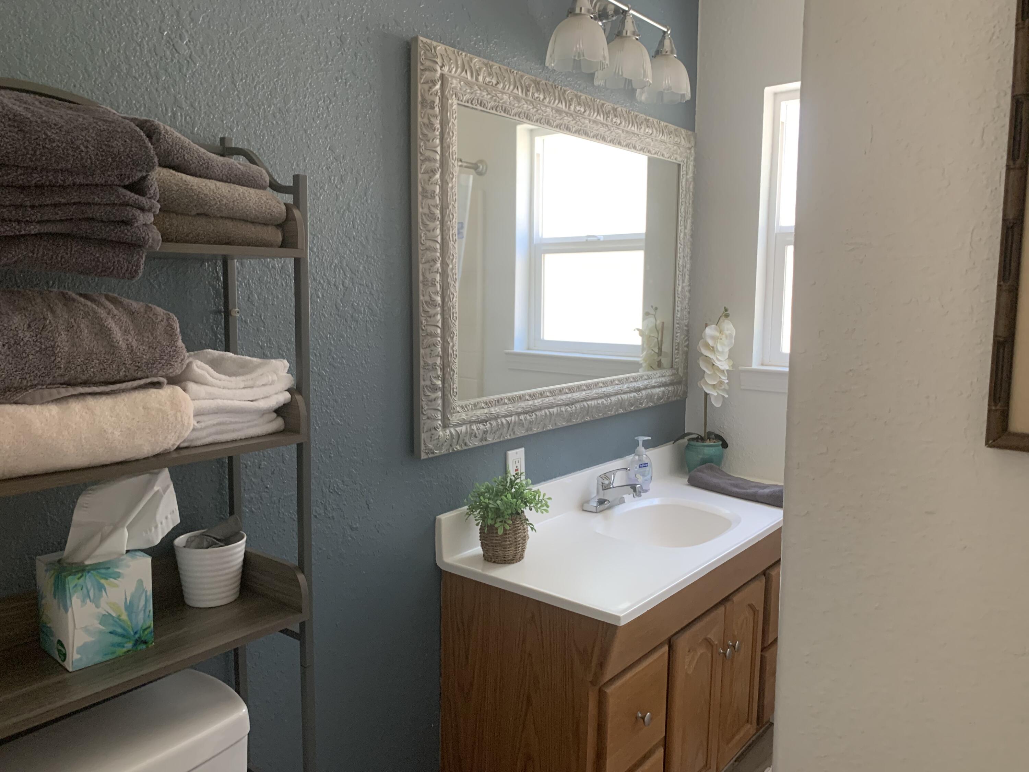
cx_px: 514
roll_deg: -0.4
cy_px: 386
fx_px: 773
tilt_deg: -5.2
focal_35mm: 26
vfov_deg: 53.1
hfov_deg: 67.3
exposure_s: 1/60
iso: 125
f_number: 1.8
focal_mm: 4.25
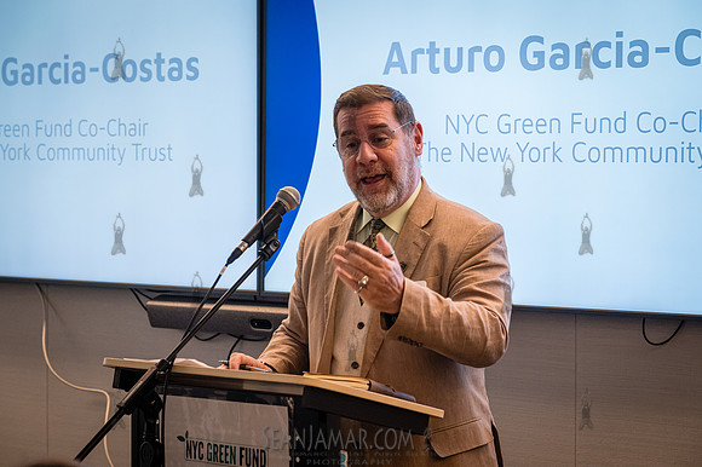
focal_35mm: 100
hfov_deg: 20.5
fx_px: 1941
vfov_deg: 13.7
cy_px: 234
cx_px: 351
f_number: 5.6
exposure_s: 1/250
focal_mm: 98
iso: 5000
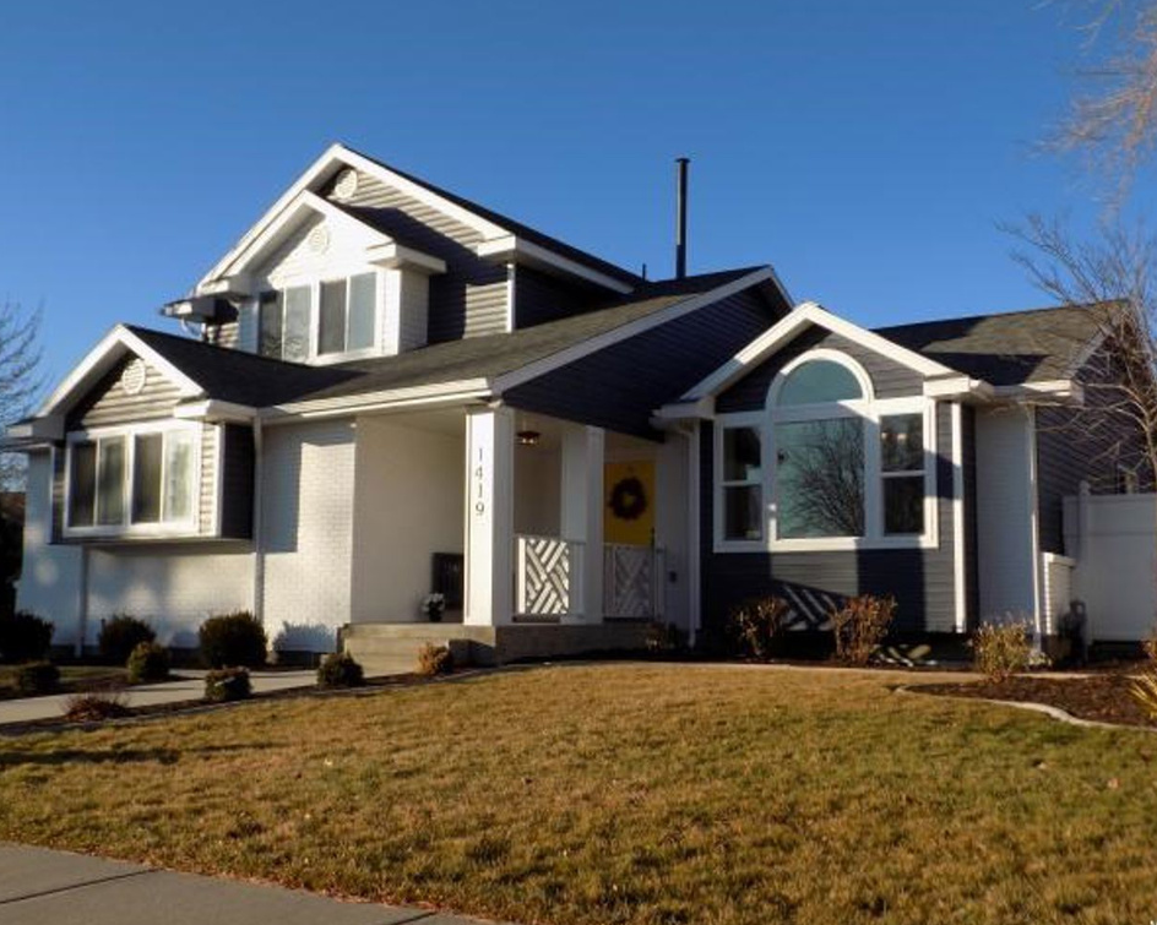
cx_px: 586
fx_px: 1233
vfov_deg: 41.1
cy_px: 464
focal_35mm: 36
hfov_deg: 50.3
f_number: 3.4
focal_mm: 6.1
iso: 80
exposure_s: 1/800
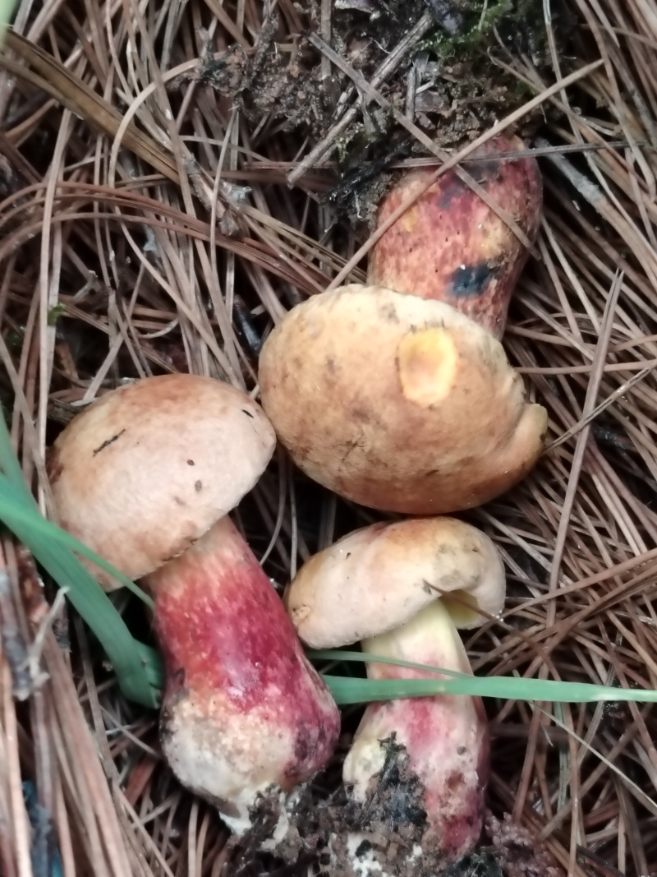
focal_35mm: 82
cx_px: 328
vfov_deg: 23.8
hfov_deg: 18.0
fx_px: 2076
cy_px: 438
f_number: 1.75
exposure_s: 1/50
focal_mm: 5.25
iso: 192
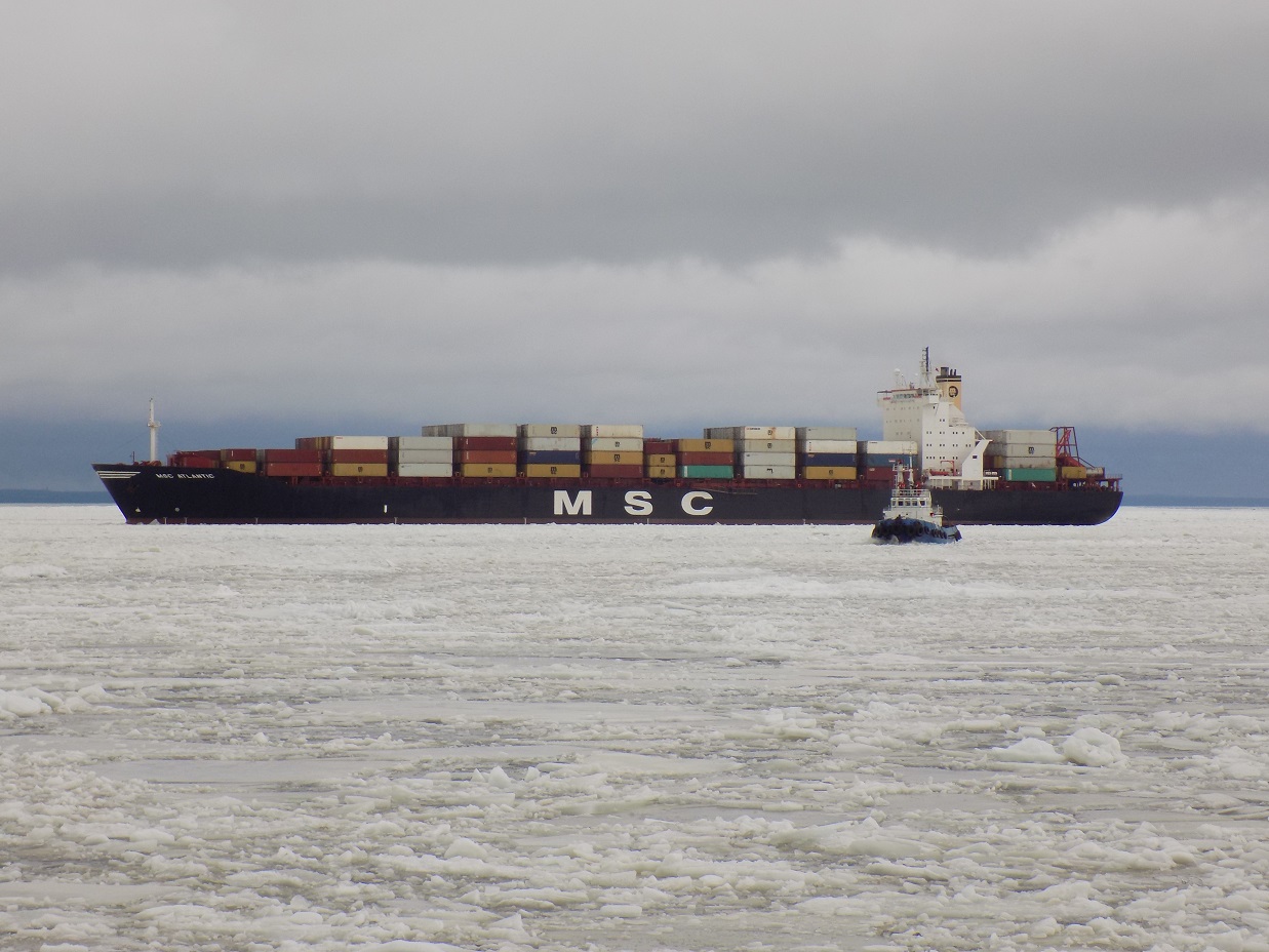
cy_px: 476
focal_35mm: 132
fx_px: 4840
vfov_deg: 11.2
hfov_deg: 14.9
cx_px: 634
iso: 80
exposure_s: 1/125
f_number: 5
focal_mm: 23.4
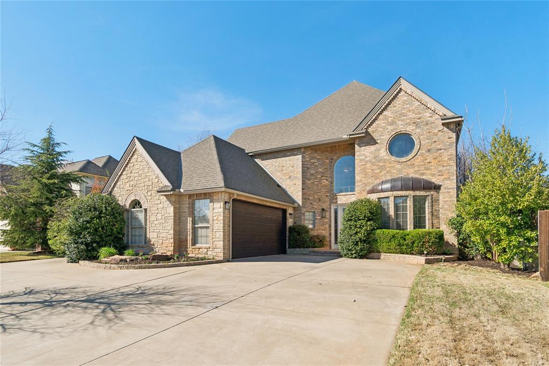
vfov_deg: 67.4
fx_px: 274
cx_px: 274
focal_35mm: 18
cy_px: 183
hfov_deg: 90.0
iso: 100
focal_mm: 12
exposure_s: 1/500
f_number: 9
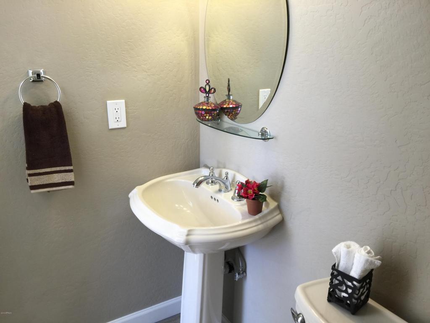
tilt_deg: -16.0
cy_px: 162
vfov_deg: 48.2
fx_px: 360
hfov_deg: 61.7
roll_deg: -2.3
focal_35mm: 29
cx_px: 215
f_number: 2.2
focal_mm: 4.15
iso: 32
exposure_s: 1/30
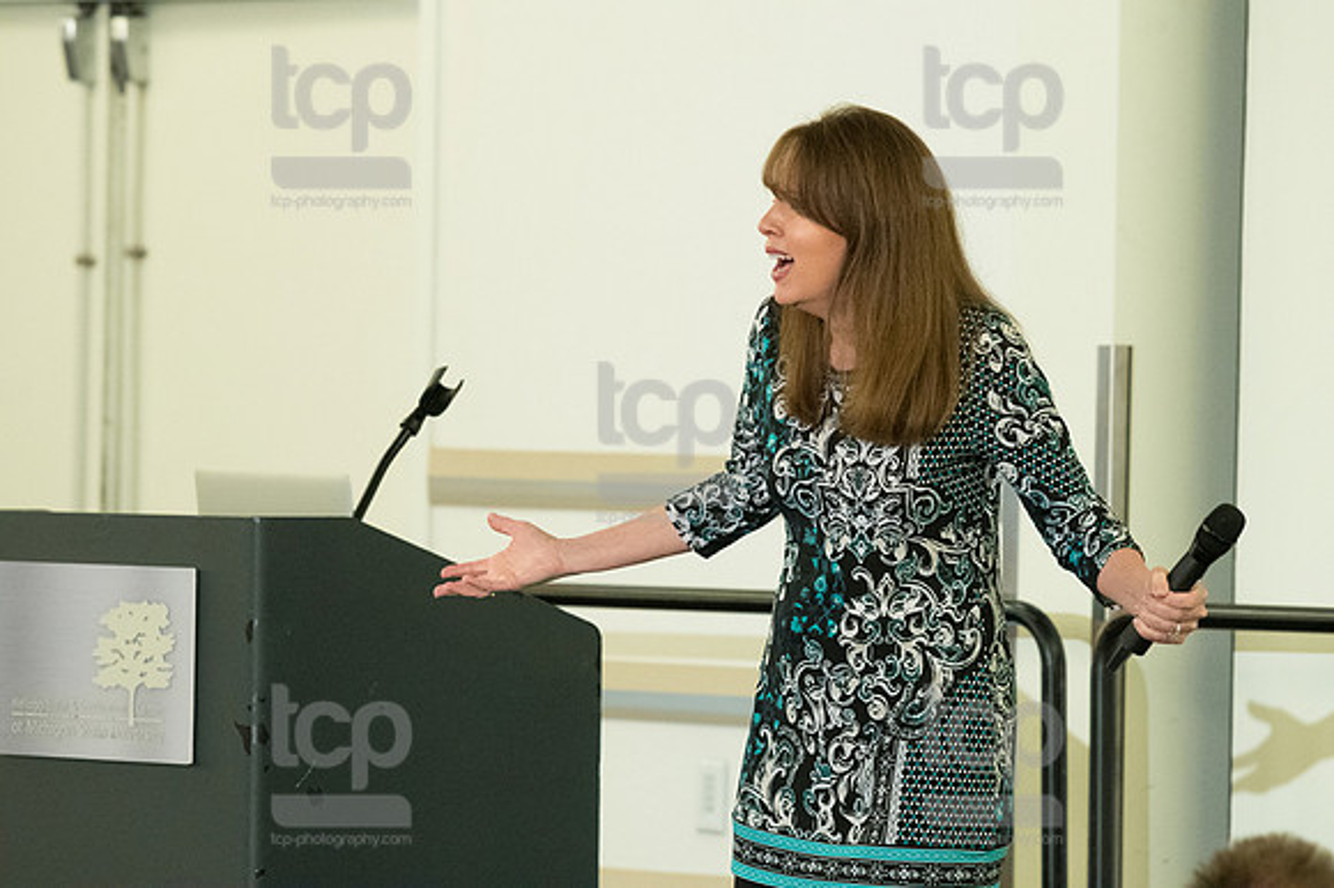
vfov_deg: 4.6
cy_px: 444
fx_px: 11110
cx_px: 667
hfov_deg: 6.9
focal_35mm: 300
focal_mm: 200
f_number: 4.5
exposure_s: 1/400
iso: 3200
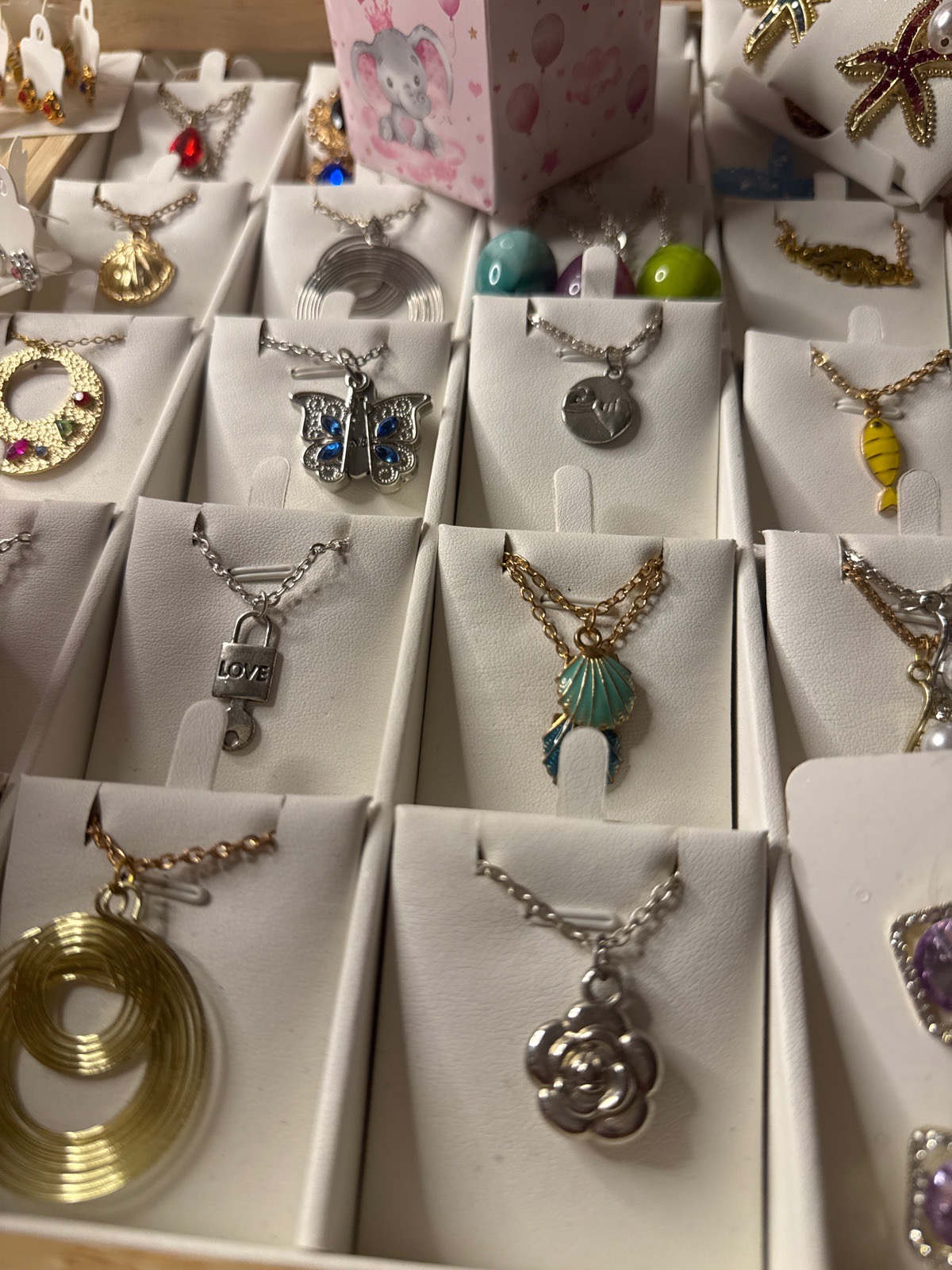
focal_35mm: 24
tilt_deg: -52.9
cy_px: 635
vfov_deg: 71.6
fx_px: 880
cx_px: 476
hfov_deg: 56.8
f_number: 1.78
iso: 200
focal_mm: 6.76
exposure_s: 1/121
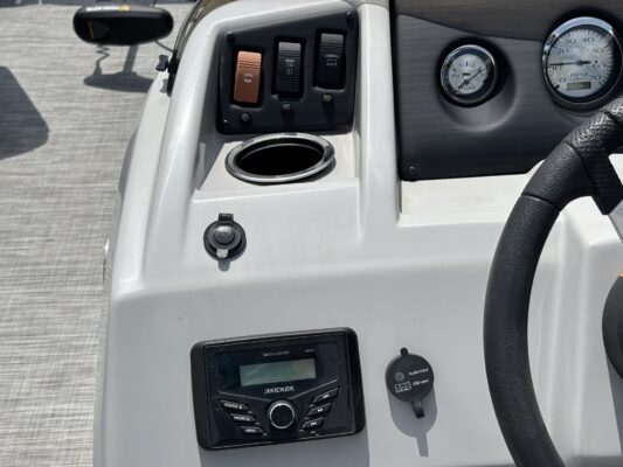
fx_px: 936
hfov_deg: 36.8
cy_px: 234
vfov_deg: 28.0
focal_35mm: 52
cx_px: 312
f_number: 1.6
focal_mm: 5.96
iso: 32
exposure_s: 1/4854
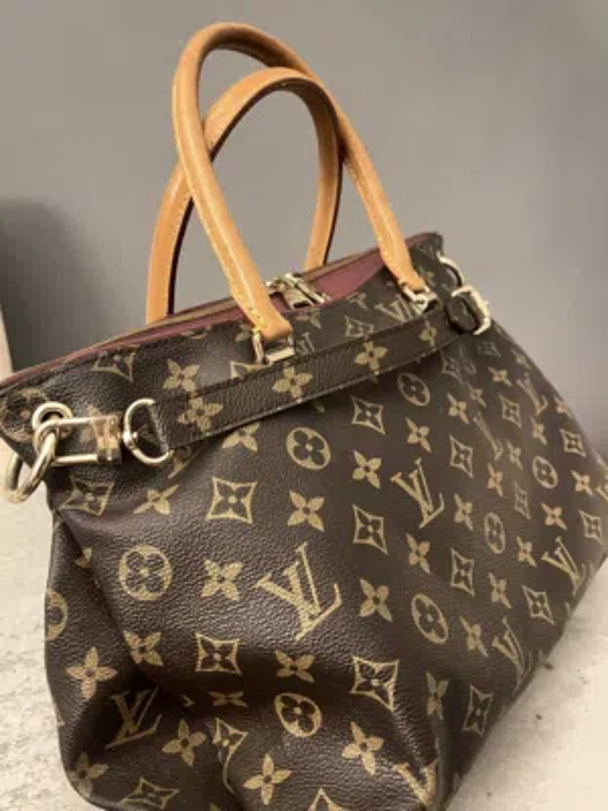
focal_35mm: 25
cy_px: 406
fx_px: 585
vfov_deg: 69.4
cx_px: 304
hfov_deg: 54.9
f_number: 1.6
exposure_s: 1/15
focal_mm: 5.1
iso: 1600
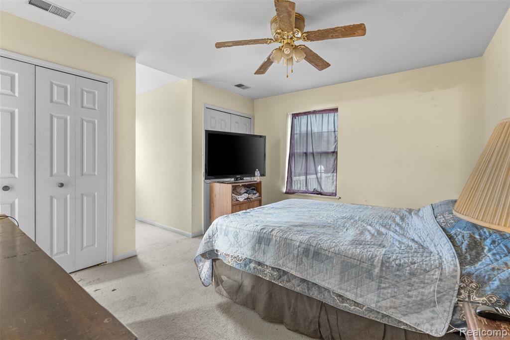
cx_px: 255
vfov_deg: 73.7
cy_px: 170
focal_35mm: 16
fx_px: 227
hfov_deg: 96.8
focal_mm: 16
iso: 400
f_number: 8
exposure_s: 20
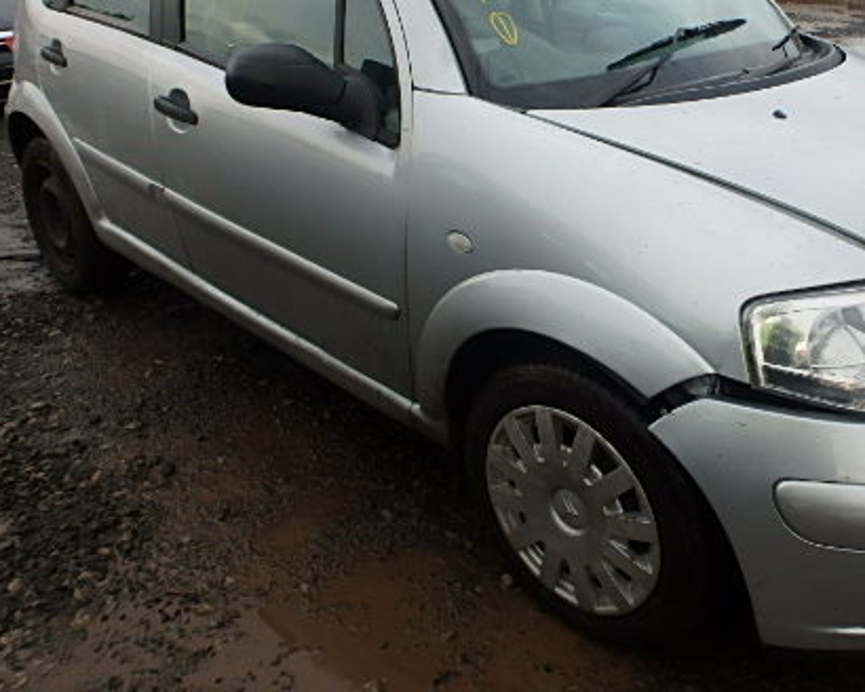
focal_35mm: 32
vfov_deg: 45.3
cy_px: 253
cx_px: 597
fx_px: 819
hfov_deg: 54.2
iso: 125
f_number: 3.5
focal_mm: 3.7
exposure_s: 1/200
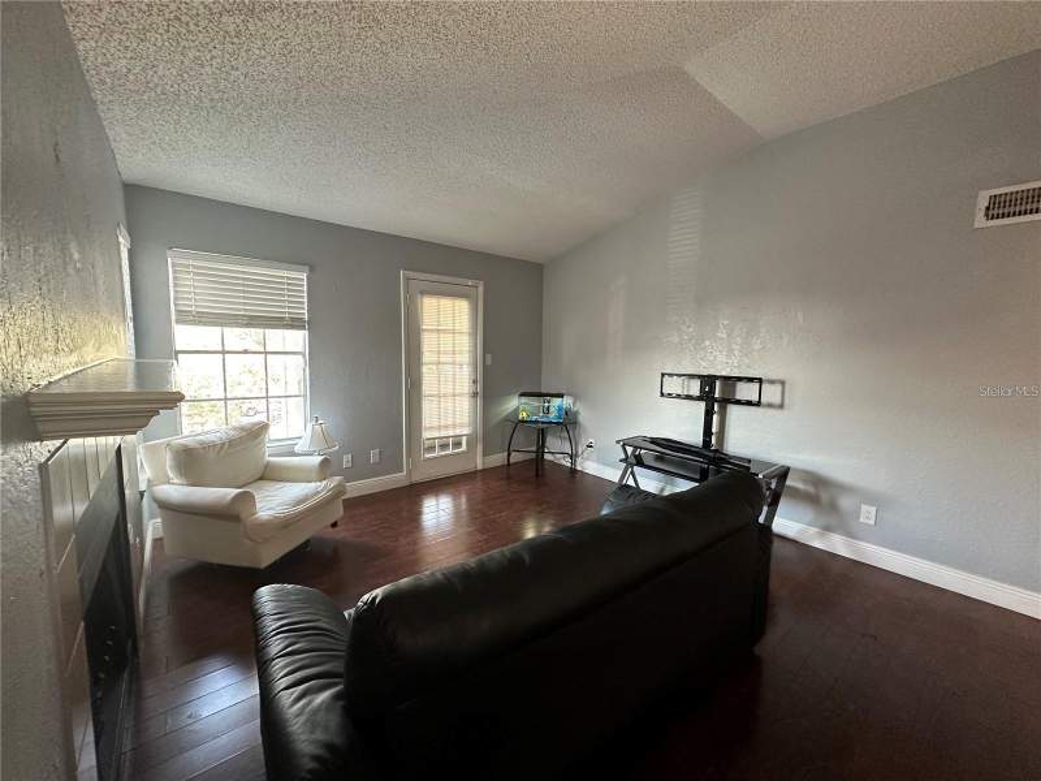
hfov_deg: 102.1
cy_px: 390
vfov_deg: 85.7
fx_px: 421
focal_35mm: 14
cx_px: 520
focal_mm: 2.22
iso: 400
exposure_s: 1/60
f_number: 2.2
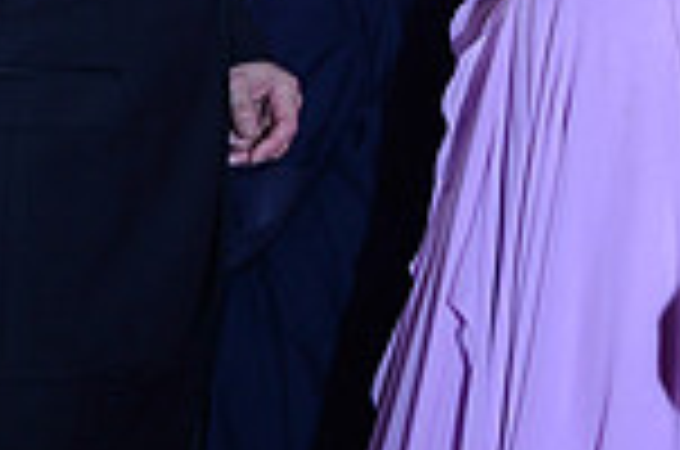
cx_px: 621
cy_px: -322
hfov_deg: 15.5
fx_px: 2469
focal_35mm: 131
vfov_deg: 9.9
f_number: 4.5
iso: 1250
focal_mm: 34
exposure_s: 1/250
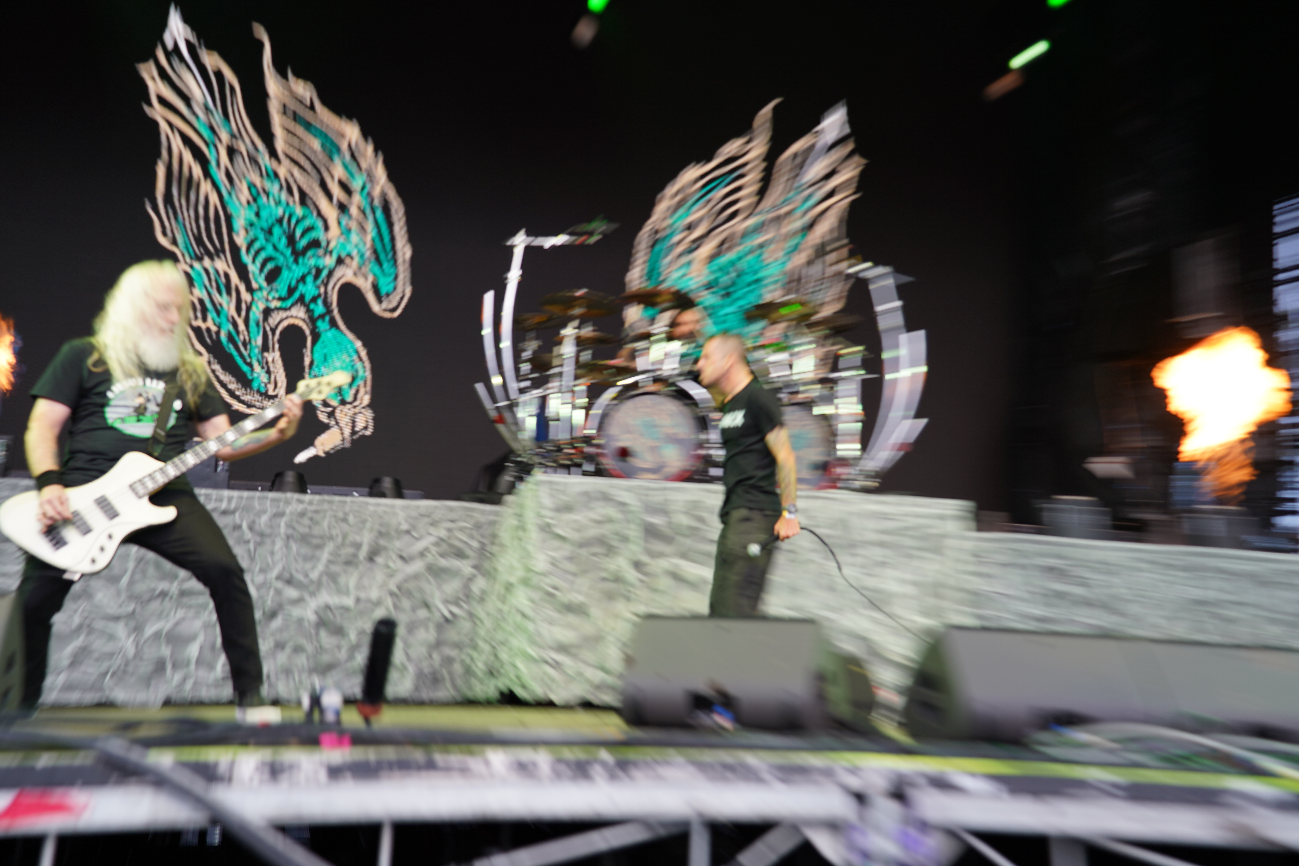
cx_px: 650
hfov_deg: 50.7
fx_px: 1371
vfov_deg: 35.1
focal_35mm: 38
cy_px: 433
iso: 100
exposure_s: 1/30
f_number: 4
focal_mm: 38
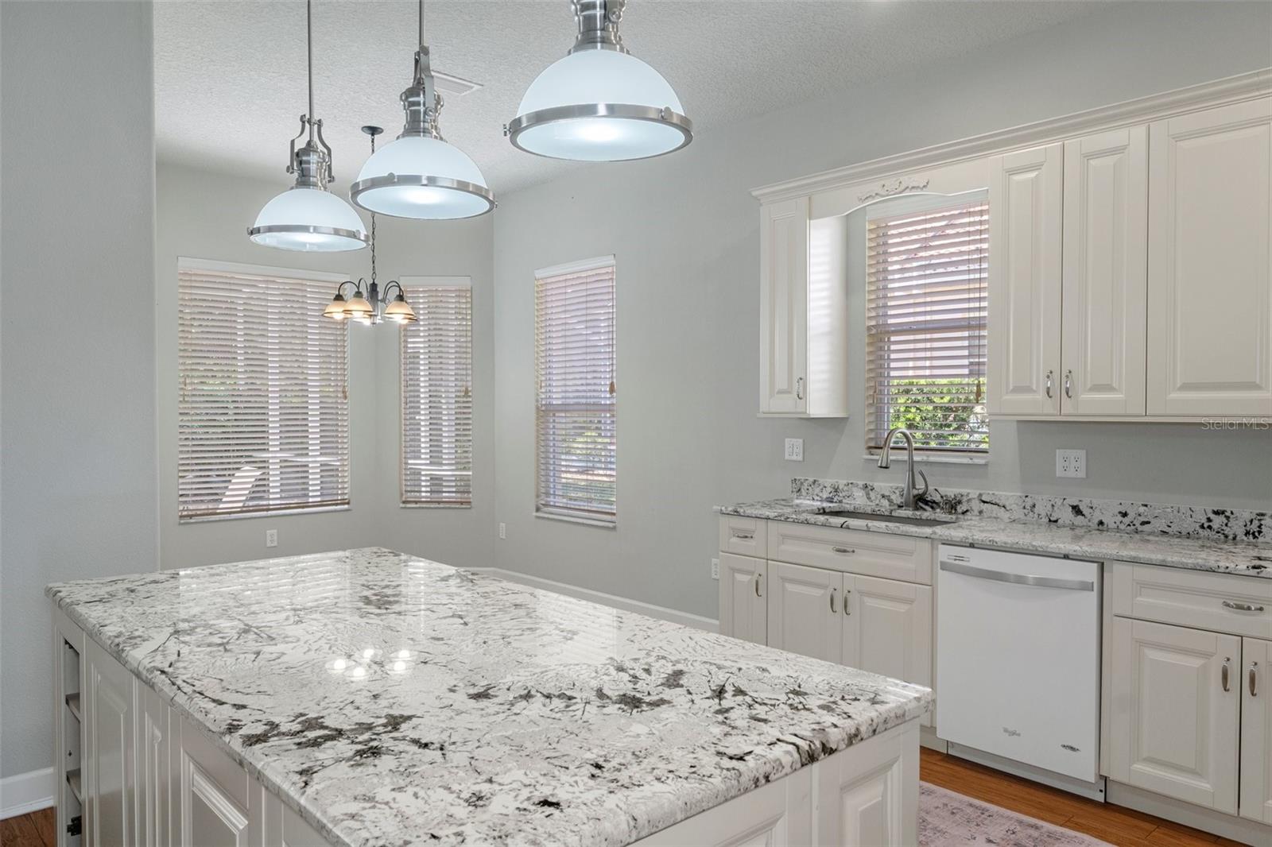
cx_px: 636
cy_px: 424
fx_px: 848
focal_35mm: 24
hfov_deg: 73.8
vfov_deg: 53.1
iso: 250
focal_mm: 16
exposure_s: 1/6
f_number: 8
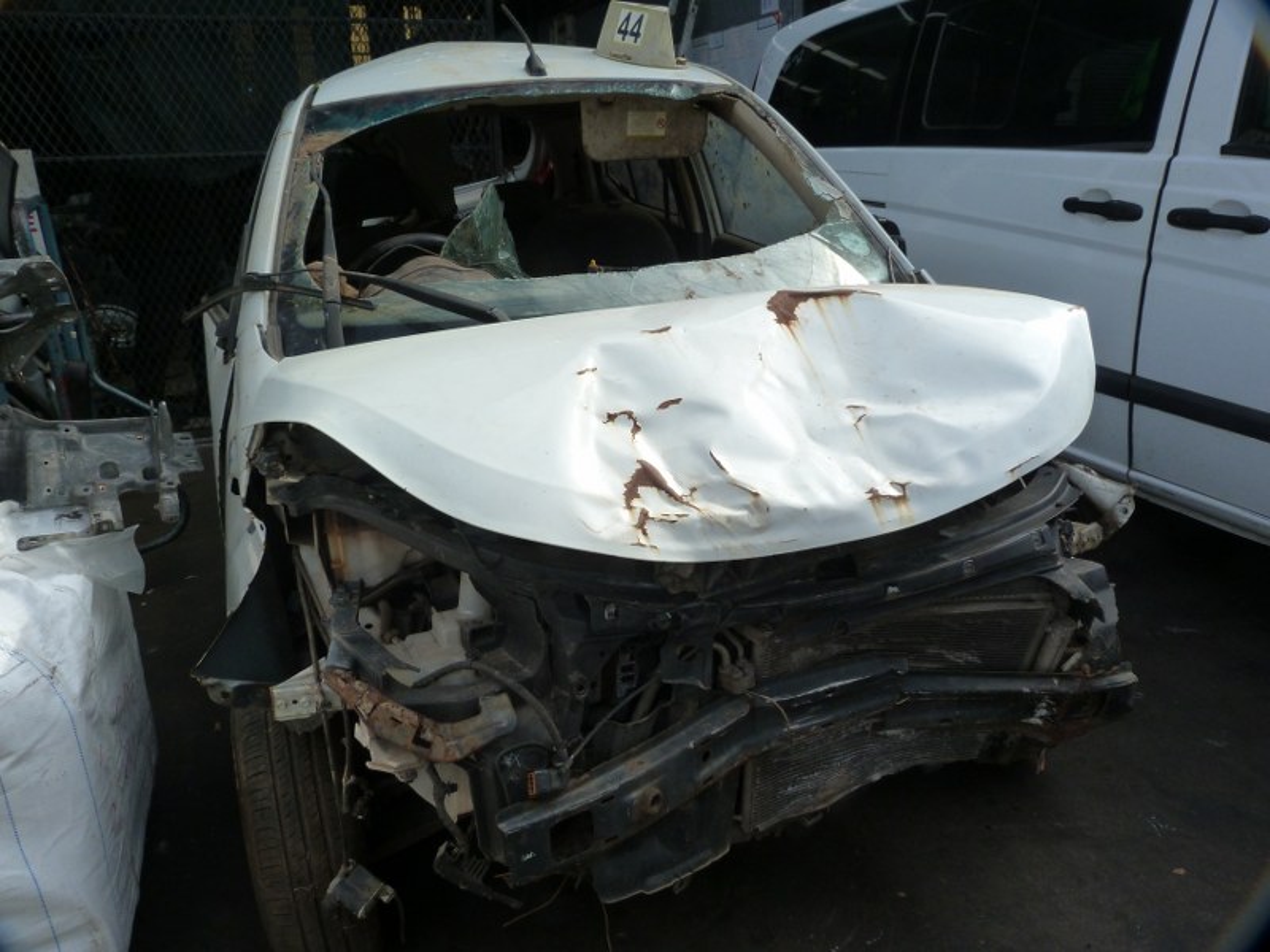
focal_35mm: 25
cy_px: 476
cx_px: 635
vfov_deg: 54.9
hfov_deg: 69.4
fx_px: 917
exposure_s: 1/250
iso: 125
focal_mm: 4.5
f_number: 5
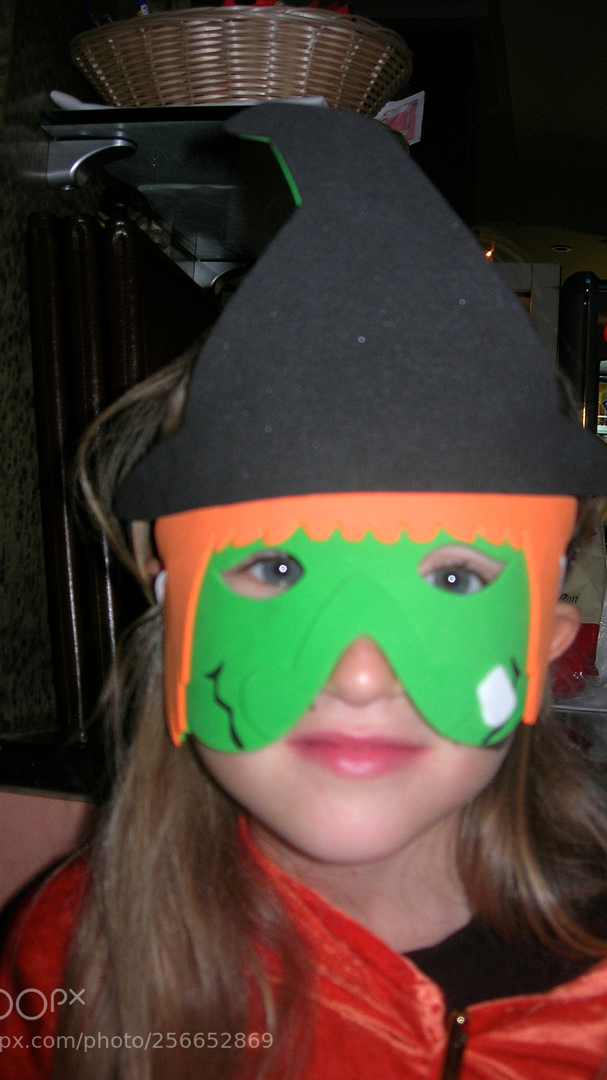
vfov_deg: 48.4
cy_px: 547
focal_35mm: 42
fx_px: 1202
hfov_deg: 28.3
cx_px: 326
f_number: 2.8
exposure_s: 1/60.1
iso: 64
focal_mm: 7.8
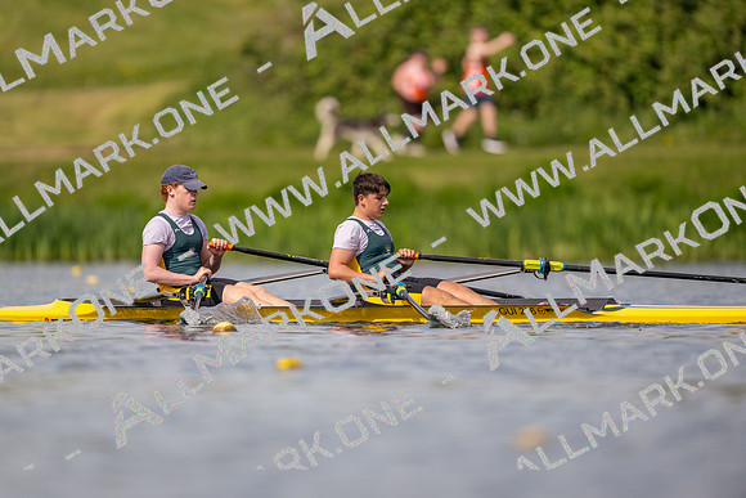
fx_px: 12436
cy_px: 249
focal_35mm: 600
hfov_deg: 3.4
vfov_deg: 2.3
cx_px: 373
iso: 250
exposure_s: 1/2500
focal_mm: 600
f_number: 4
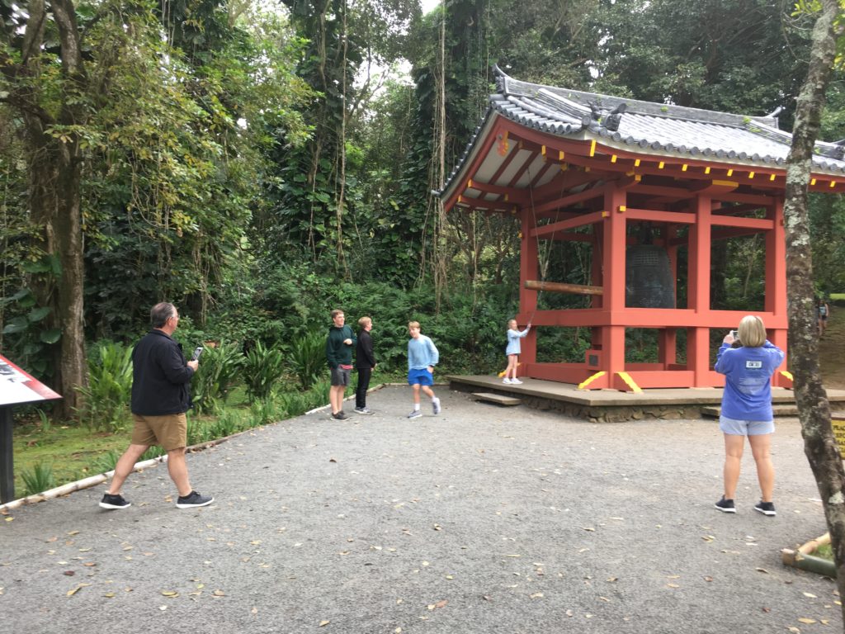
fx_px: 708
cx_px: 422
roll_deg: -0.9
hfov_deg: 61.7
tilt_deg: +1.3
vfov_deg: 48.2
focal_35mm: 29
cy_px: 317
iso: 32
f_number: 2.2
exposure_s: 1/60
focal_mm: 4.15
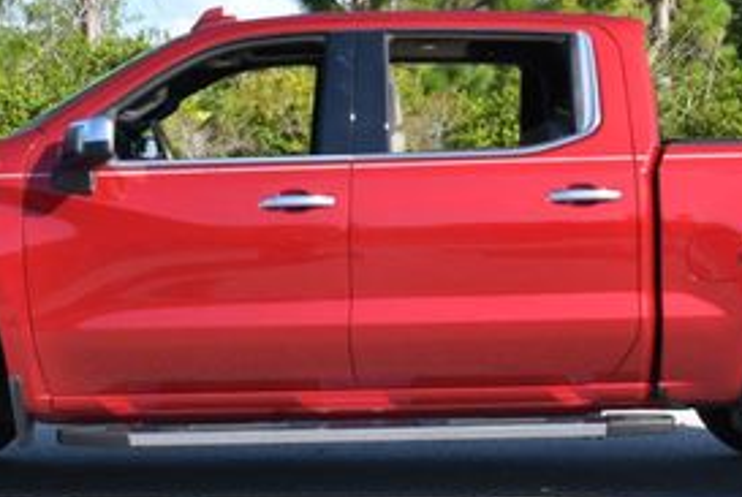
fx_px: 2126
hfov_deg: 19.8
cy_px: 109
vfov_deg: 13.3
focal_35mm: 103
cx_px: 389
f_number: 8
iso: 180
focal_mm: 22
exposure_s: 1/250
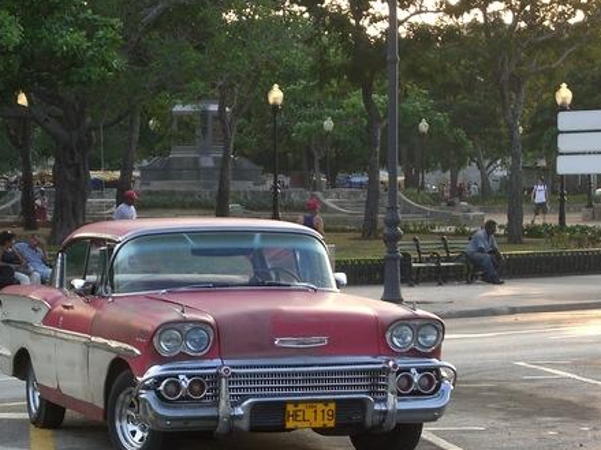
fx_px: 2882
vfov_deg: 8.9
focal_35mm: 166
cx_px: 281
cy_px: 300
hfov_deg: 11.9
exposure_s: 1/125
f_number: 5.1
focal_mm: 23.7
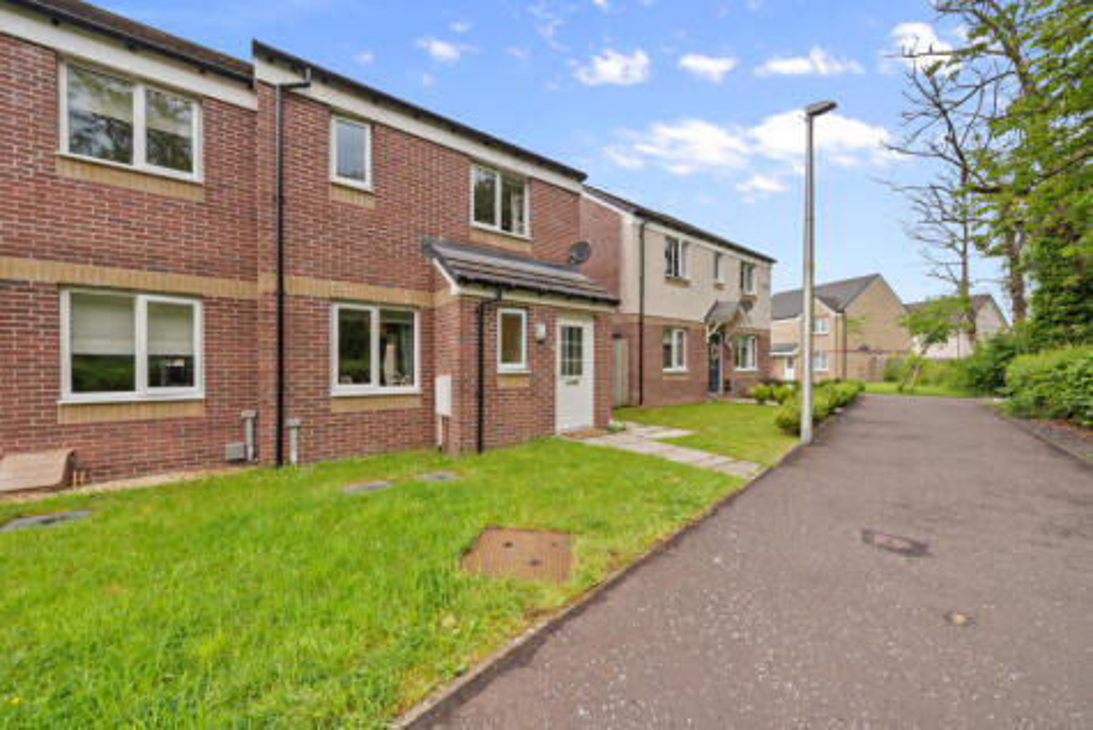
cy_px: 365
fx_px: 364
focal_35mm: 12
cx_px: 546
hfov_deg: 112.6
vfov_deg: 90.0
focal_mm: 12
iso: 800
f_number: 8
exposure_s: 1/125
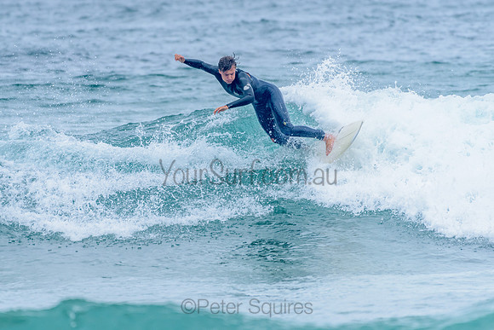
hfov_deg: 3.3
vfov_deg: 2.2
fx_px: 8616
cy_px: 141
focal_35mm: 628
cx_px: 226
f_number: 5.6
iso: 800
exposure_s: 1/2000
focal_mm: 500
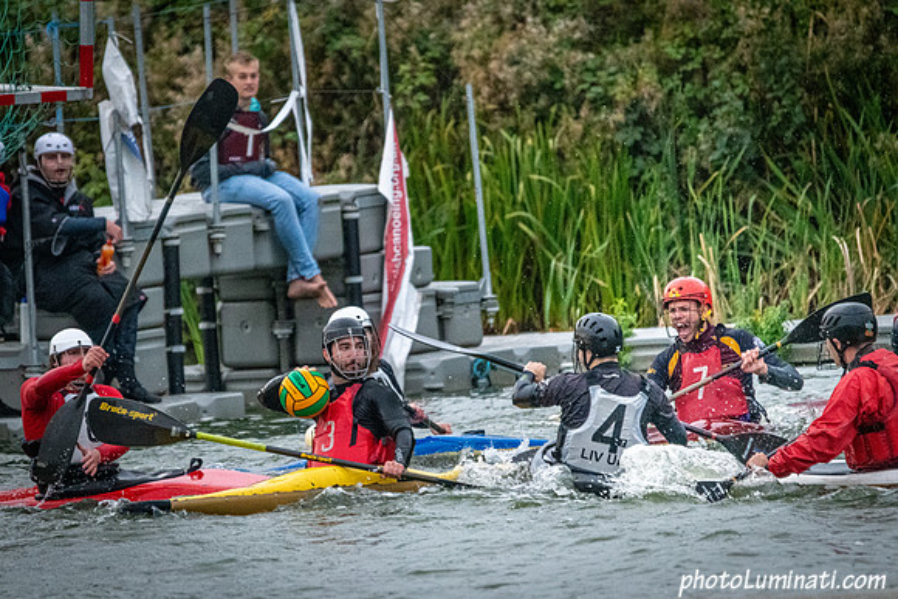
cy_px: 385
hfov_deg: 4.0
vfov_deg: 2.7
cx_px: 360
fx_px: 12834
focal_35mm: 514
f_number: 5.6
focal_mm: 400
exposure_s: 1/2500
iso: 5000
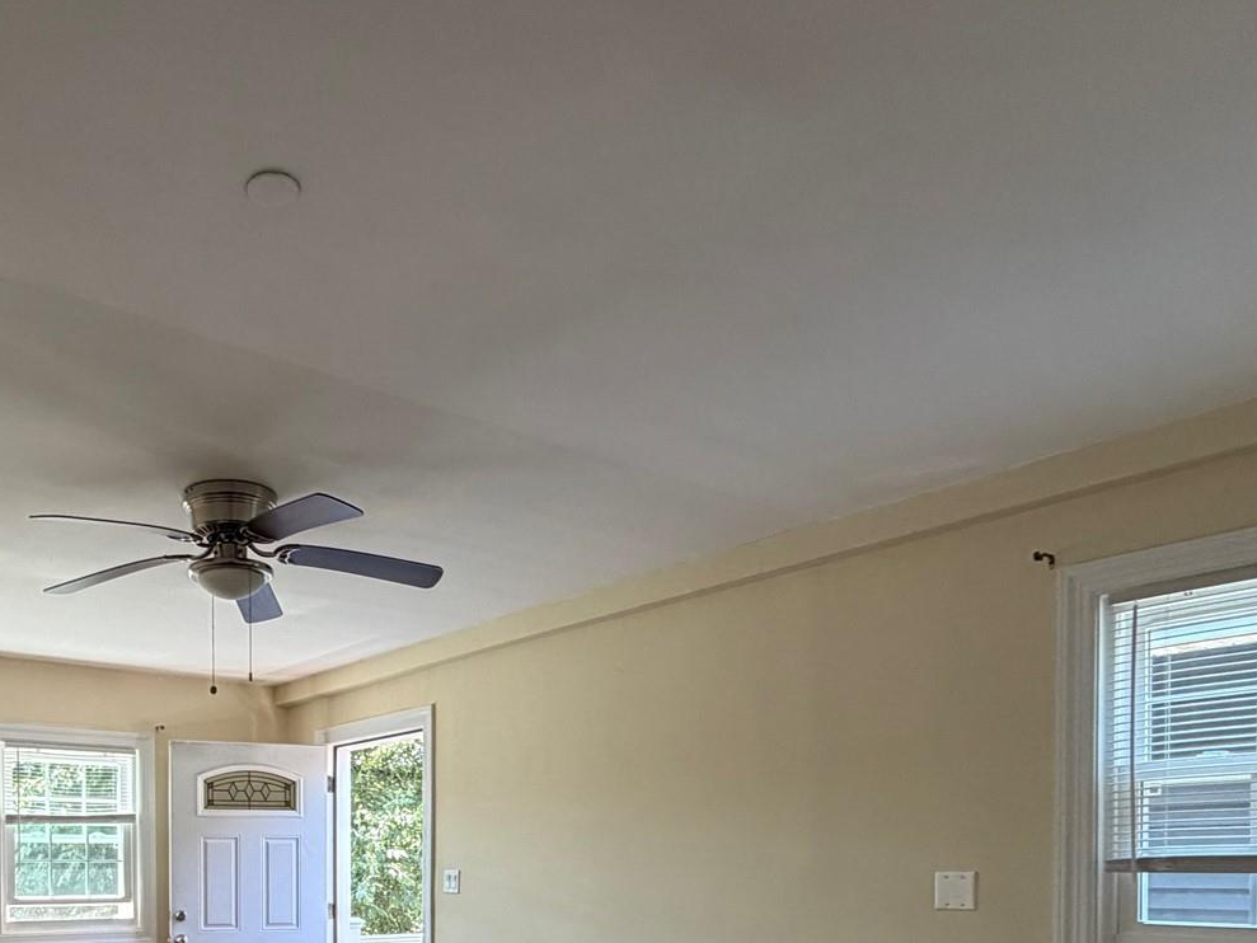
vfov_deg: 43.0
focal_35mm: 29
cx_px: 350
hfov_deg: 59.1
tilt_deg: -1.1
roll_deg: +0.0
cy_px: 893
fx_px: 1053
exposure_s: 1/121
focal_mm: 2.22
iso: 320
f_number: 2.2
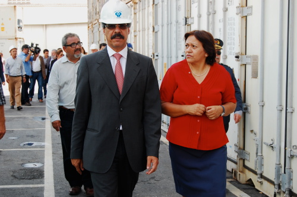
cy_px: 98
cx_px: 148
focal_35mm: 68
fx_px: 556
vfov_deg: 20.1
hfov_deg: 29.9
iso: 200
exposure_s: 1/200
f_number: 5.3
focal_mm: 45
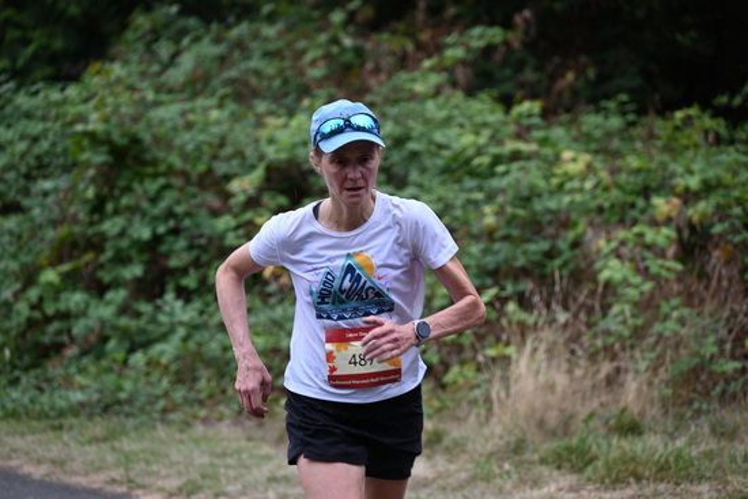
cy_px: 250
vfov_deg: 6.9
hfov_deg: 10.3
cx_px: 374
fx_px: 4156
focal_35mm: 200
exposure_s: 1/250
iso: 720
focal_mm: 200
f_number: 6.3
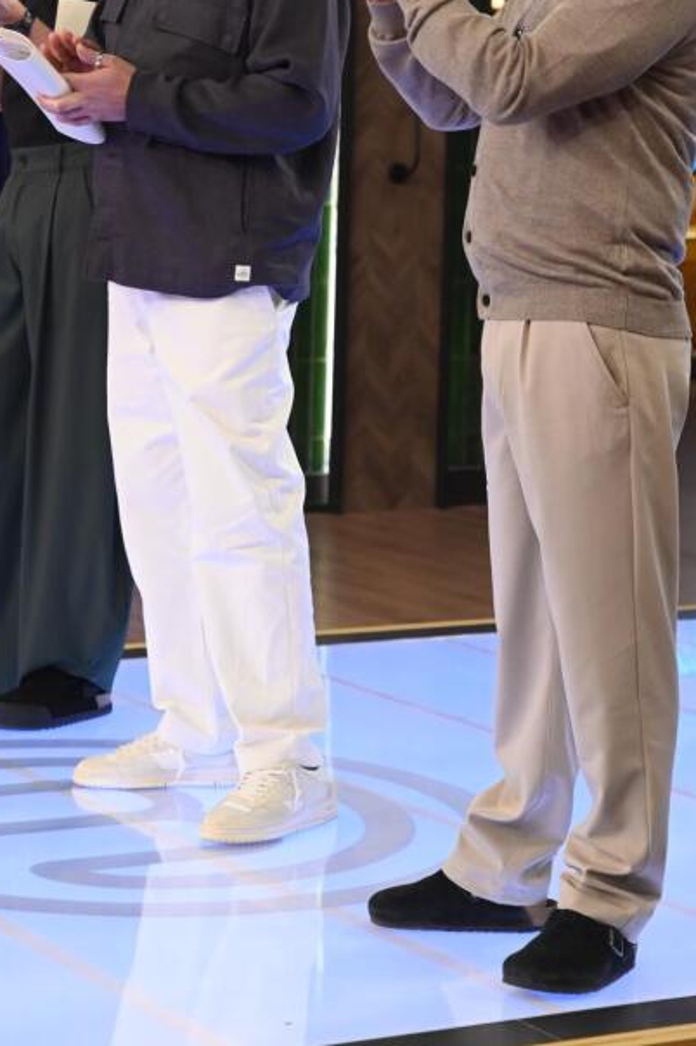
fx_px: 3339
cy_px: 326
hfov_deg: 11.9
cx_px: 244
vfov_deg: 17.7
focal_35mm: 115
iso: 3200
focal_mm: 70
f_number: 4
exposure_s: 1/200
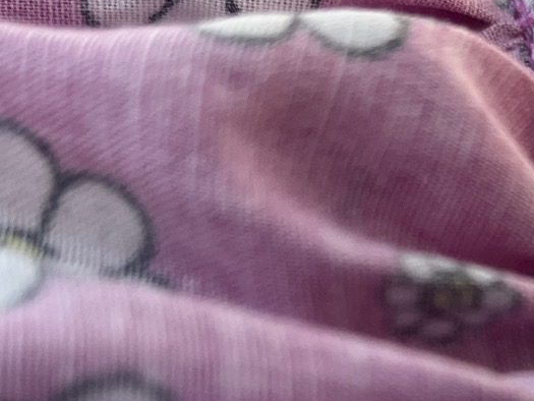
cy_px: 517
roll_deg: +5.3
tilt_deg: -31.2
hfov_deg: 19.3
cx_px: 529
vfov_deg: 14.3
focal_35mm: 99
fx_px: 1528
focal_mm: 5.1
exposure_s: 1/60
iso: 200
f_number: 1.6
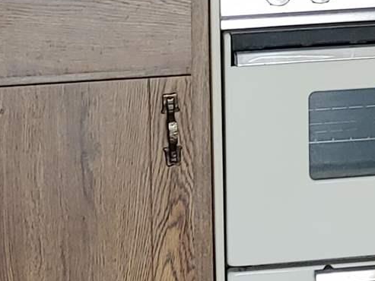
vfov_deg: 8.9
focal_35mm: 162
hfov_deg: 12.1
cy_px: -143
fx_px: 1755
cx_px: 373
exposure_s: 1/40
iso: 150
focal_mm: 5.58
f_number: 1.8
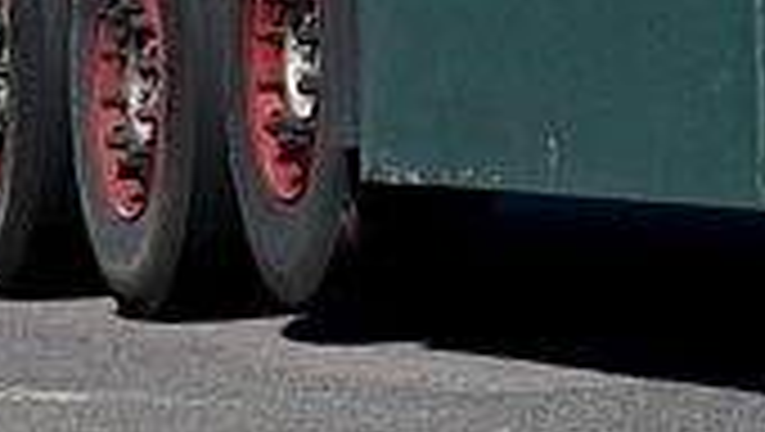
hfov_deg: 4.0
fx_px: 10903
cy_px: -1024
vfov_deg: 2.2
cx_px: 1773
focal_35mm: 537
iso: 200
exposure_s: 1/1600
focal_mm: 45
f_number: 6.3
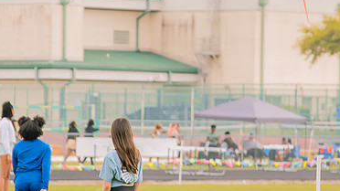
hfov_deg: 5.2
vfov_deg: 2.9
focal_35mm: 416
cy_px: 88
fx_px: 3749
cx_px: 195
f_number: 4
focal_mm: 120
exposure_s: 1/200
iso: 200
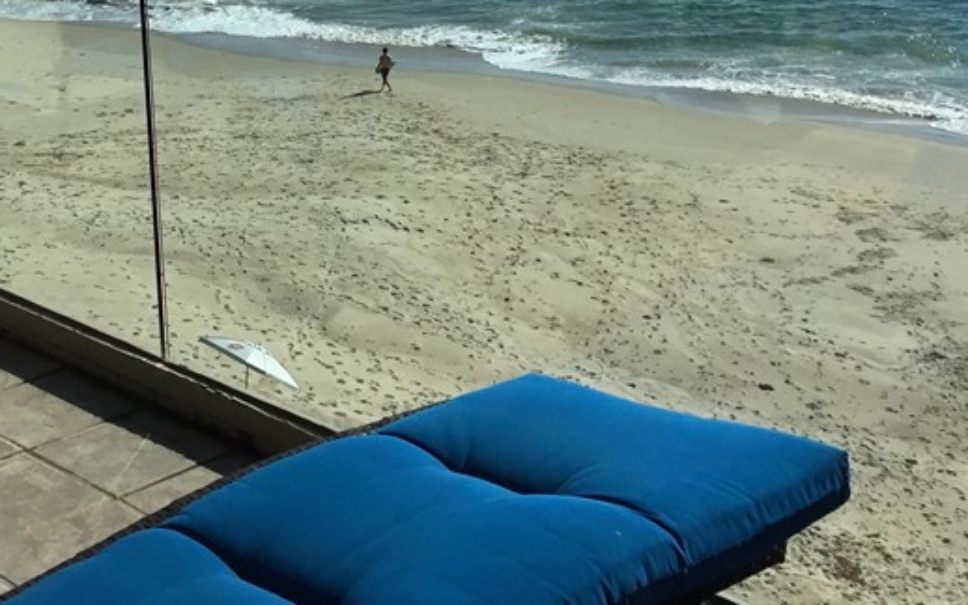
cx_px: 320
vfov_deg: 19.4
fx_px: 1715
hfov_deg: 31.3
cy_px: -6
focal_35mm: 65
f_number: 2.4
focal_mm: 3.3
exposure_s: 1/2915
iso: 25
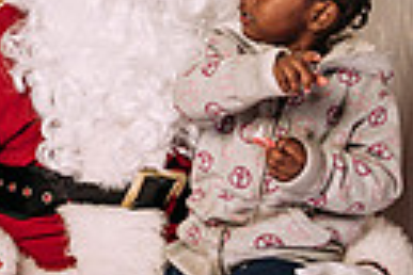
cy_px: 170
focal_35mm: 167
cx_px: -92
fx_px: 1916
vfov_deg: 8.2
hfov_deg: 12.0
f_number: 5
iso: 100
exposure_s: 1/100
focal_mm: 35
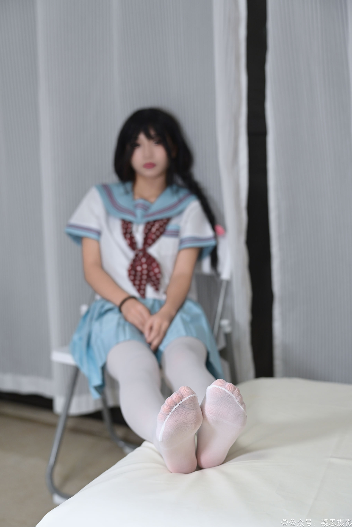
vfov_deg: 42.7
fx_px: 675
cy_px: 264
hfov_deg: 29.2
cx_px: 176
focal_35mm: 46
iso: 800
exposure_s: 1/100
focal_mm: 46
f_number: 2.8
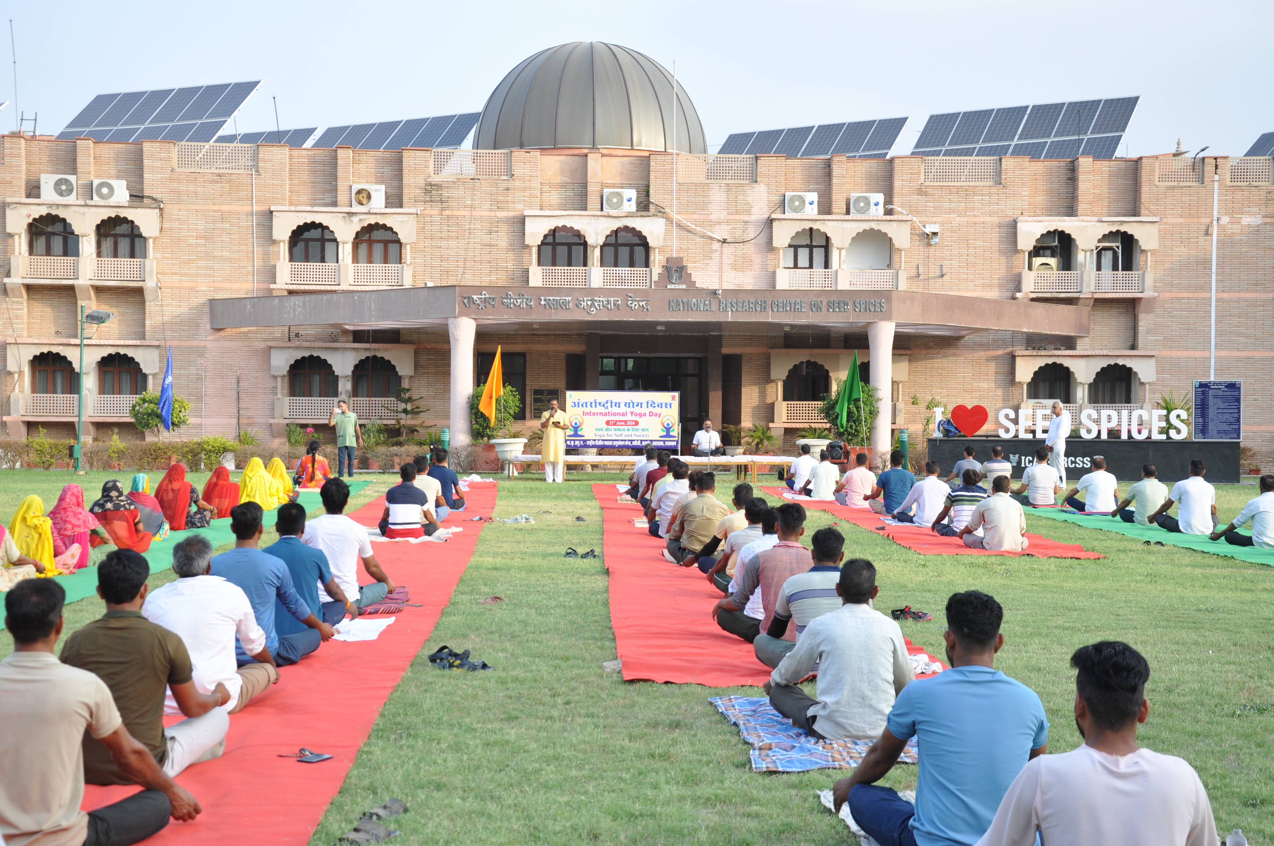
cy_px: 423
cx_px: 637
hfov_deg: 35.1
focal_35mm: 57
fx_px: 2015
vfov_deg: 23.7
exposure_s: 1/200
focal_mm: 38
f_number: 7.1
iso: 400
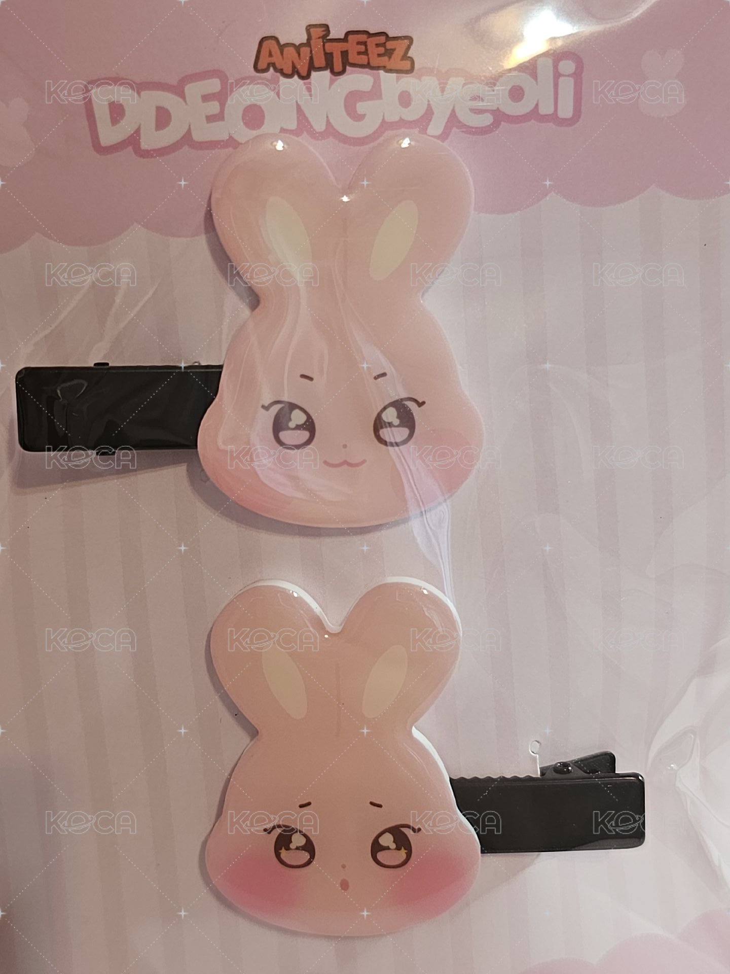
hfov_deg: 58.9
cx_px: 365
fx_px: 647
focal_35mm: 23
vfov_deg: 73.9
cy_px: 487
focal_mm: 6.3
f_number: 1.7
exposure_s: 1/60
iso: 125
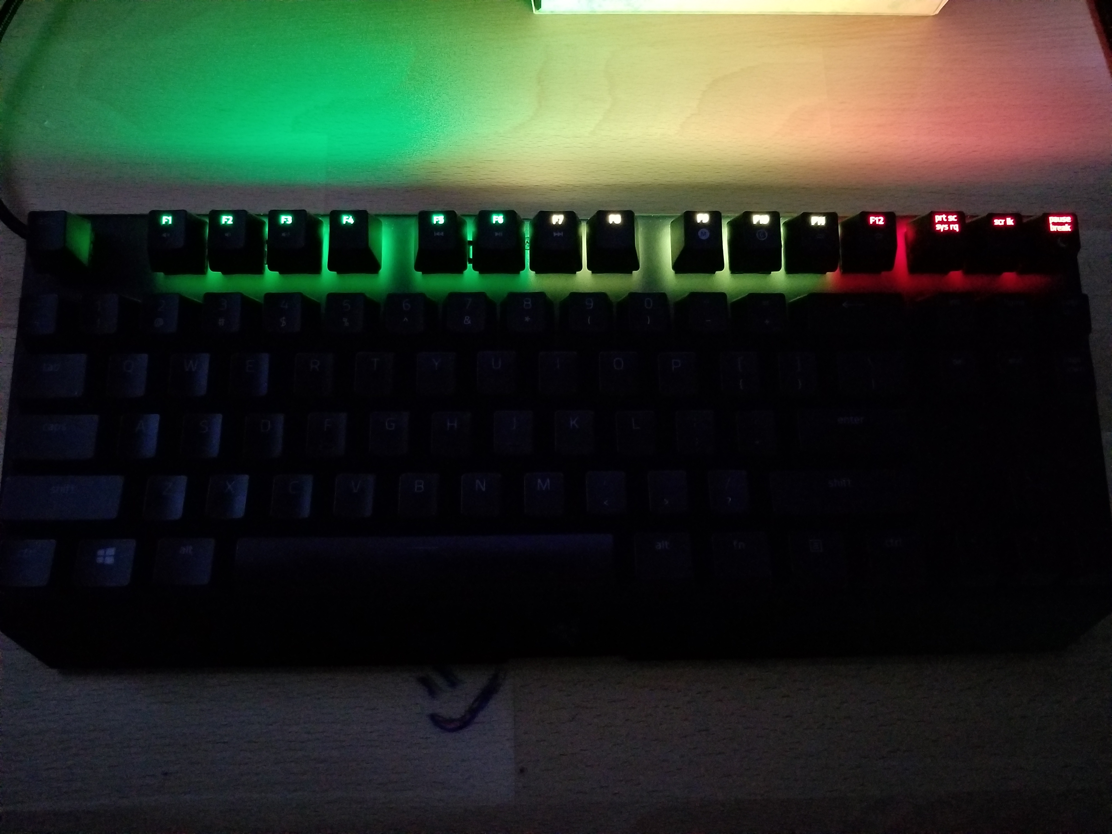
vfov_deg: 53.1
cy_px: 417
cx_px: 556
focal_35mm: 26
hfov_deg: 67.3
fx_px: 835
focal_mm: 4.25
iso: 1250
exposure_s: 1/8
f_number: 1.7
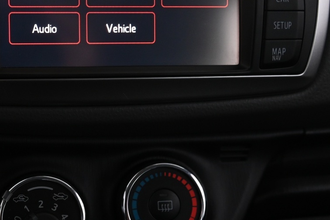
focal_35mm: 73
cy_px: 100
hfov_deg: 27.4
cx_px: 89
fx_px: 669
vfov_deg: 18.6
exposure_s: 1/40
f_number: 4
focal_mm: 34
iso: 2000
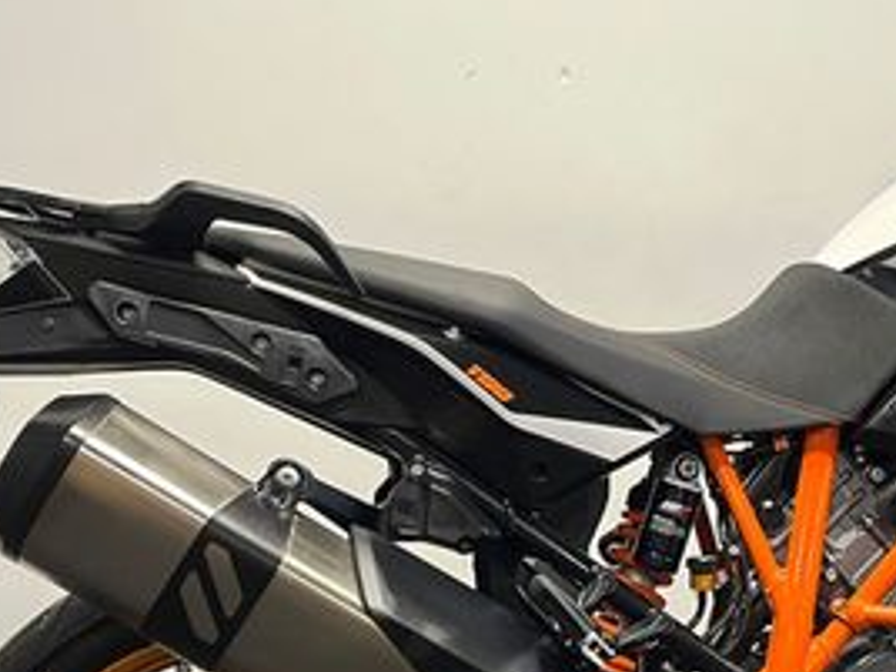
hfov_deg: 30.4
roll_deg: -0.3
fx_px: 1605
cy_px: 508
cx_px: 722
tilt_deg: -6.6
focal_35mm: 62
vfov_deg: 23.4
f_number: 1.6
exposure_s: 1/50
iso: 320
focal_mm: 5.1
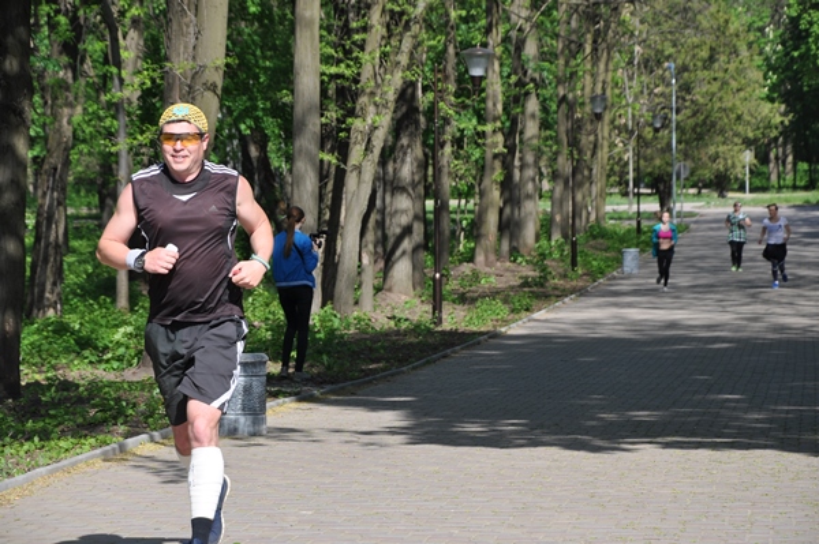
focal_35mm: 158
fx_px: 3580
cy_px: 272
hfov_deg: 13.1
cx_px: 410
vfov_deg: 8.7
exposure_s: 1/320
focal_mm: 105
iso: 200
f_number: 9
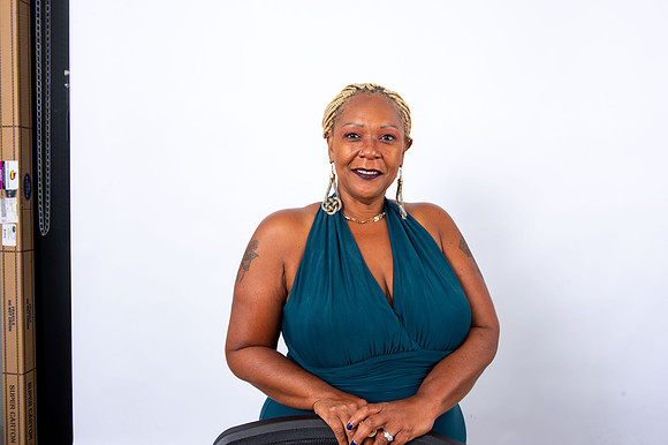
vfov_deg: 41.1
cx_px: 334
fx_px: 593
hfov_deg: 58.7
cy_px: 222
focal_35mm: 32
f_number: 8
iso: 100
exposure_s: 1/200
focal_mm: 32
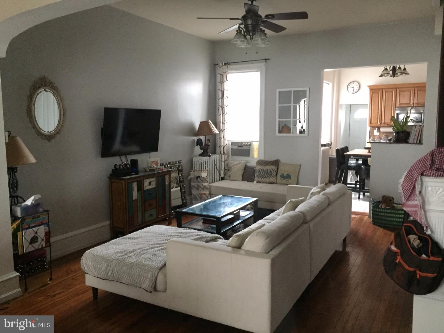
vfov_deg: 48.2
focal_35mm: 29
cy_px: 166
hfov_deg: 61.7
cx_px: 222
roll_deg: +0.5
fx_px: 372
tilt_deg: -7.8
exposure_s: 1/15
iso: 400
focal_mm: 4.15
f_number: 2.2
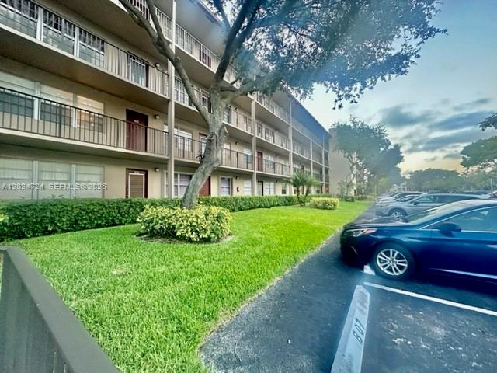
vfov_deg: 85.7
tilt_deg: +2.1
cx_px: 248
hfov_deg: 102.1
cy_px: 186
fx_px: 201
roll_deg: +0.0
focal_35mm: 14
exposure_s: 1/60
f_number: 2.2
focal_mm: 2.22
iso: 640
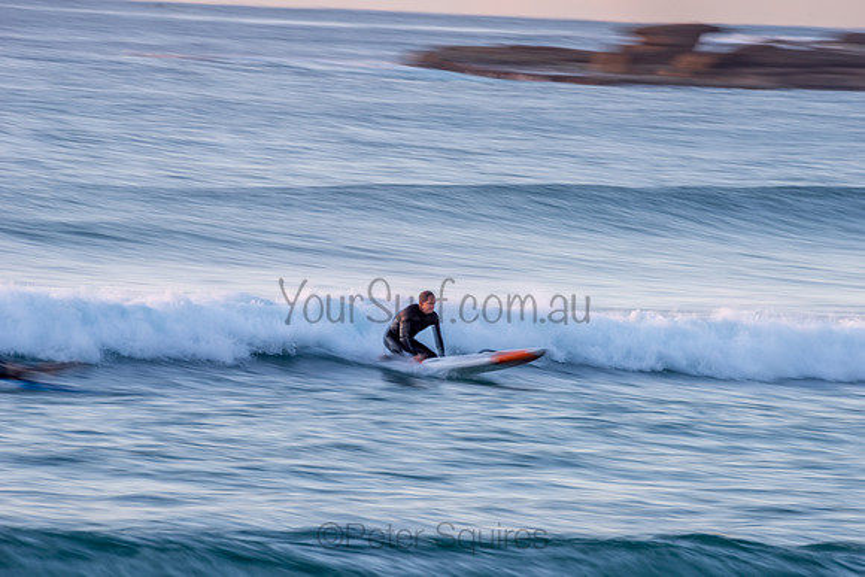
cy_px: 288
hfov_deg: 4.1
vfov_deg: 2.8
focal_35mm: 500
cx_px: 432
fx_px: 12016
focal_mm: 500
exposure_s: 1/6
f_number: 16
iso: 64
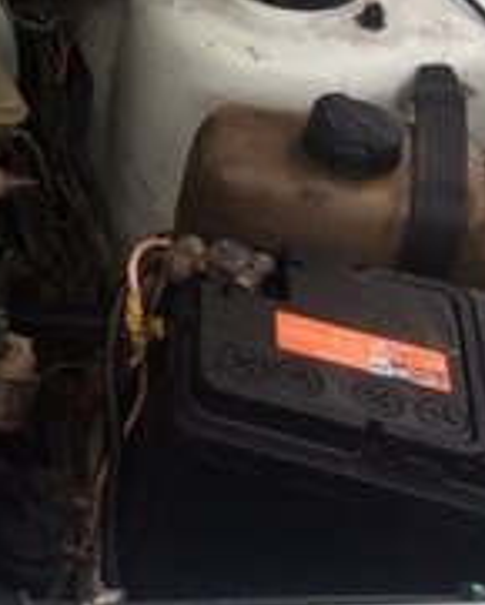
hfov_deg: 12.9
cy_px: -62
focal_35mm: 103
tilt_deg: -34.4
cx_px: -515
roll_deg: -3.5
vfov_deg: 17.9
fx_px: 1847
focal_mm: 4.15
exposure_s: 1/50
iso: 40
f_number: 2.2
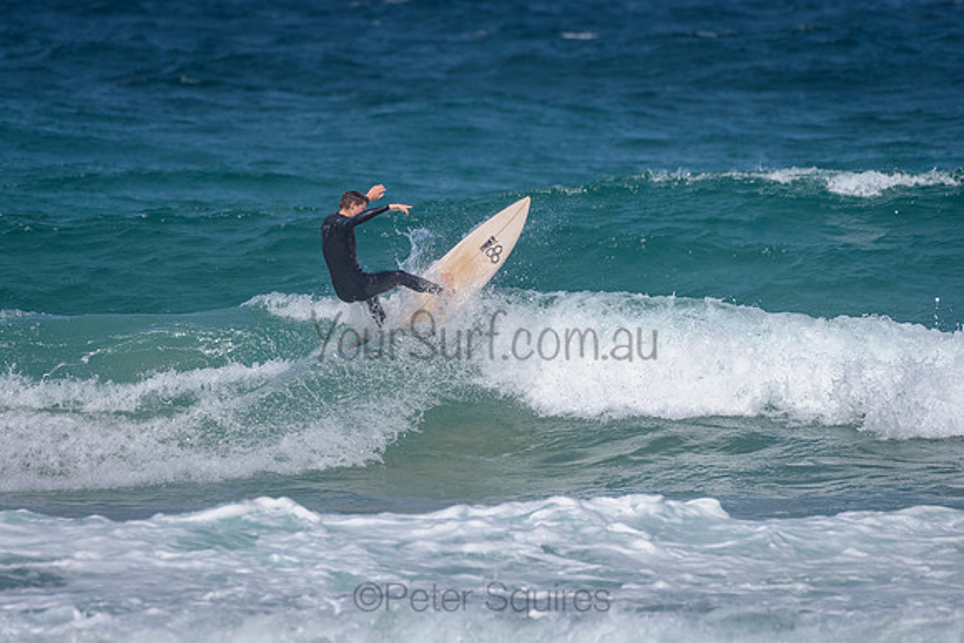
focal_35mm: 613
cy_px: 275
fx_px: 16427
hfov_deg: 3.4
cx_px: 394
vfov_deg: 2.2
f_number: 5.6
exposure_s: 1/2000
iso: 90
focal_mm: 500
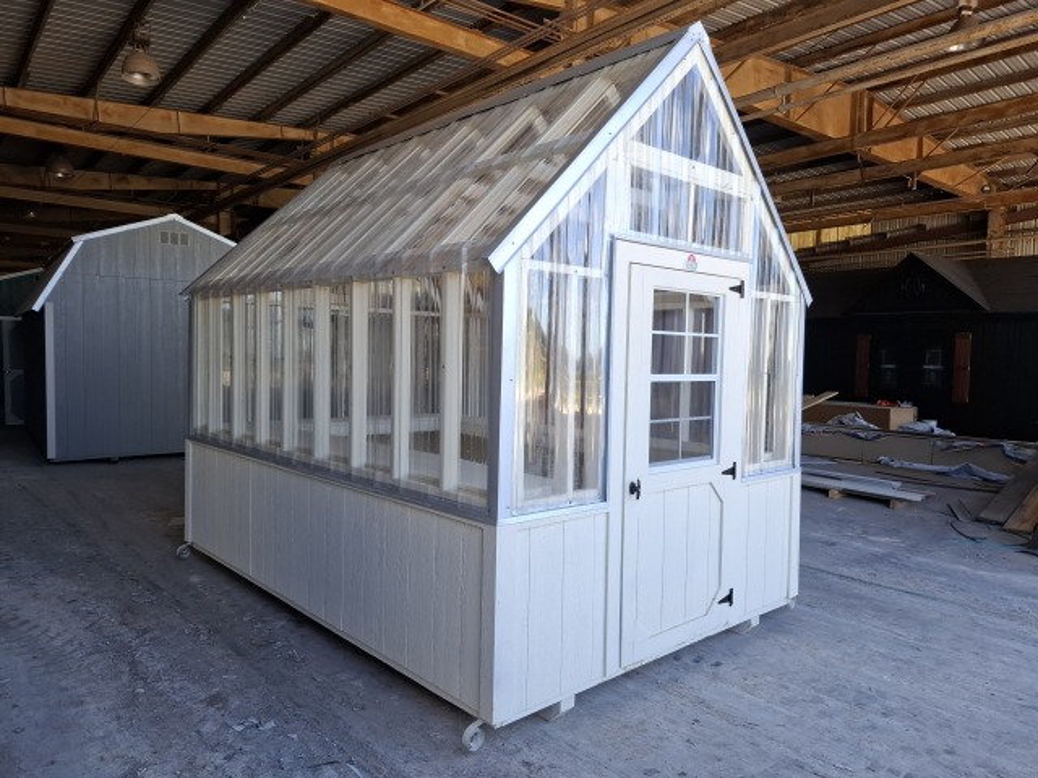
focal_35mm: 23
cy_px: 389
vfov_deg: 58.9
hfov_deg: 73.9
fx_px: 690
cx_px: 519
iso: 50
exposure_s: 1/219
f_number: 1.8
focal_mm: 5.54
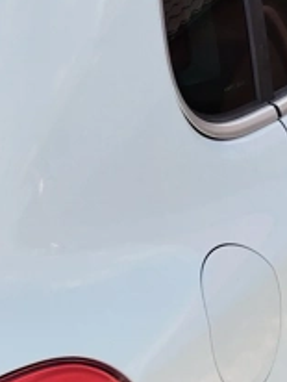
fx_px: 1070
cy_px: 300
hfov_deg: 15.2
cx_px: 213
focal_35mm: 97
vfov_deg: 20.0
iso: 100
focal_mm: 4.15
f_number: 1.8
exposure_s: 1/1173
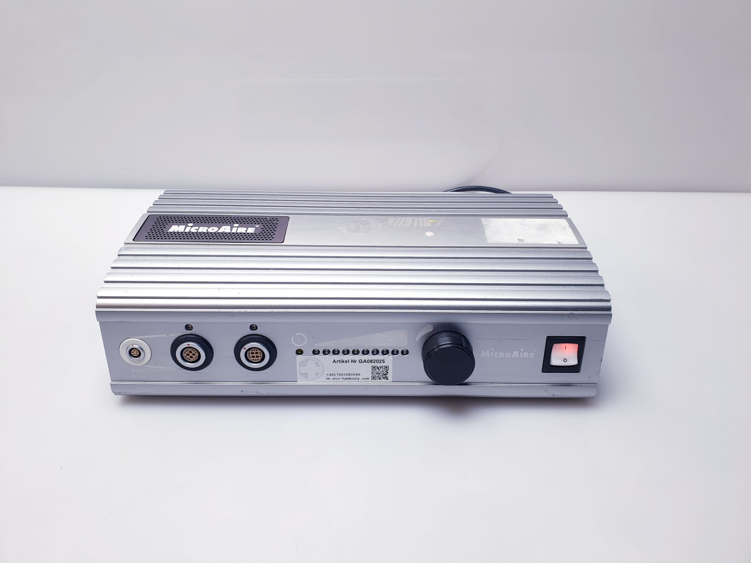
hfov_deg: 67.3
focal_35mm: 26
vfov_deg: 53.1
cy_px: 282
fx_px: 564
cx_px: 376
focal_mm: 4.3
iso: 64
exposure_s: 1/50
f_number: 2.4
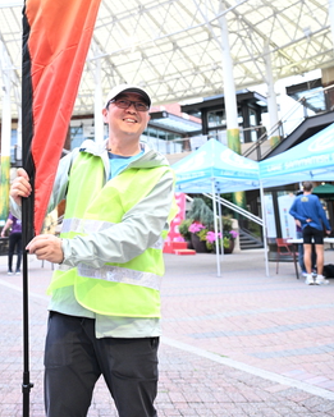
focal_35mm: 38
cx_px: 106
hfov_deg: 38.6
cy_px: 119
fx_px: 469
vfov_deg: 46.7
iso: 3200
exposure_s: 1/125
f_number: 4
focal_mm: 24
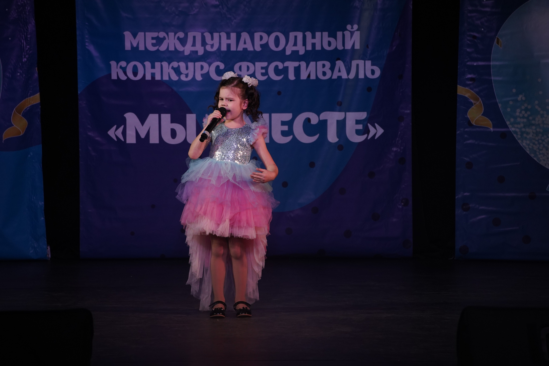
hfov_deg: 11.3
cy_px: 183
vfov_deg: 7.5
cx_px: 274
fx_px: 2775
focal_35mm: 182
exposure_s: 1/400
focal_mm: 182
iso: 2000
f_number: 5.6
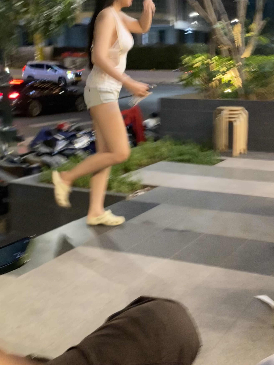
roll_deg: -2.0
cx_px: 137
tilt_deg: -10.0
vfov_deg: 36.8
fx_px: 549
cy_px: 182
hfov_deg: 28.0
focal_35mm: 52
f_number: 2
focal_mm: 6
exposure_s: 1/25
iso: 640
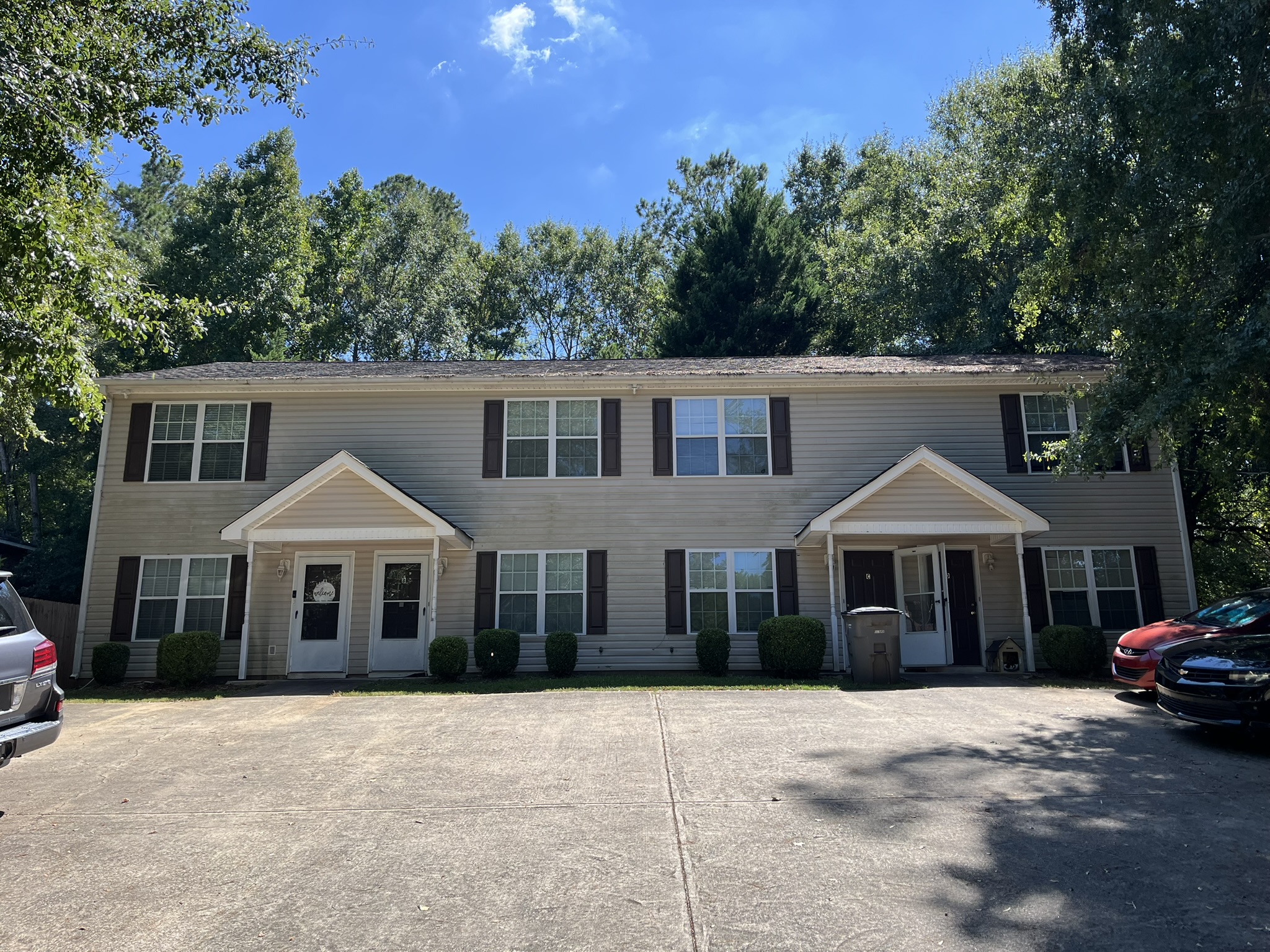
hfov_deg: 67.3
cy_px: 476
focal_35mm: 26
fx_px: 954
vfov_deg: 53.1
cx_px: 635
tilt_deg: +13.1
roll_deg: +0.9
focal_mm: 5.1
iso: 50
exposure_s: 1/1623
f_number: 1.6
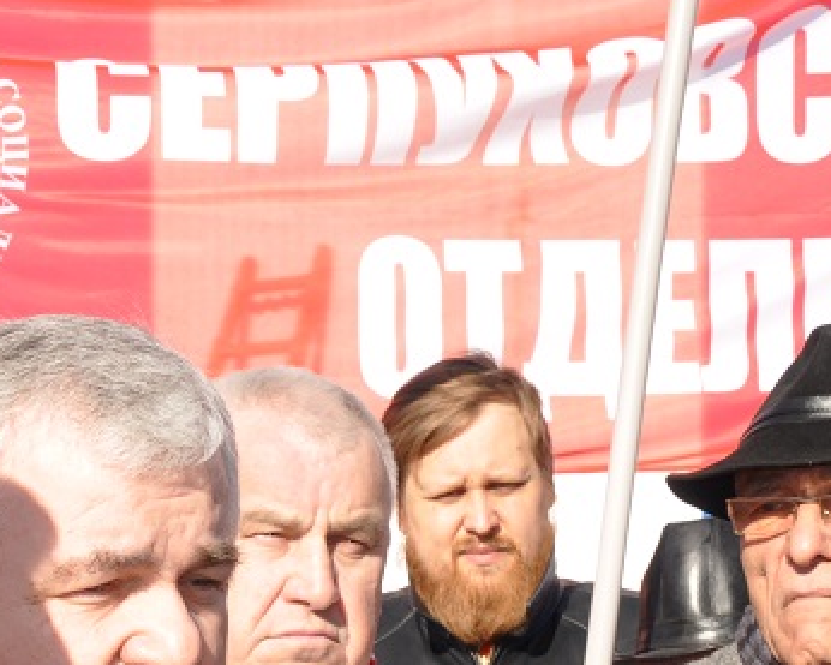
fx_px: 2829
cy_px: 798
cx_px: -97
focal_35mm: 115
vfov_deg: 13.1
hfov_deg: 16.2
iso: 200
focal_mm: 22
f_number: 10
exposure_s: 1/200
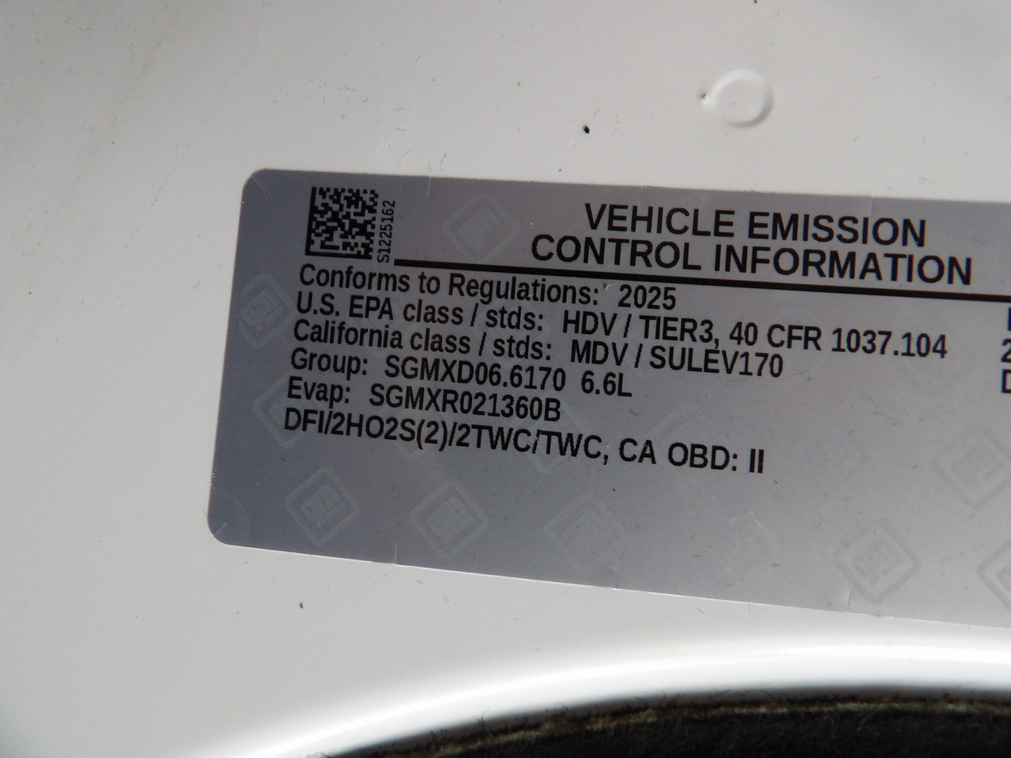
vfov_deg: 56.8
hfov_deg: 71.6
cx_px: 506
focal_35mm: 24
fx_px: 701
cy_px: 379
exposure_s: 1/26
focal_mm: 4.3
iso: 200
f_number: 3.2
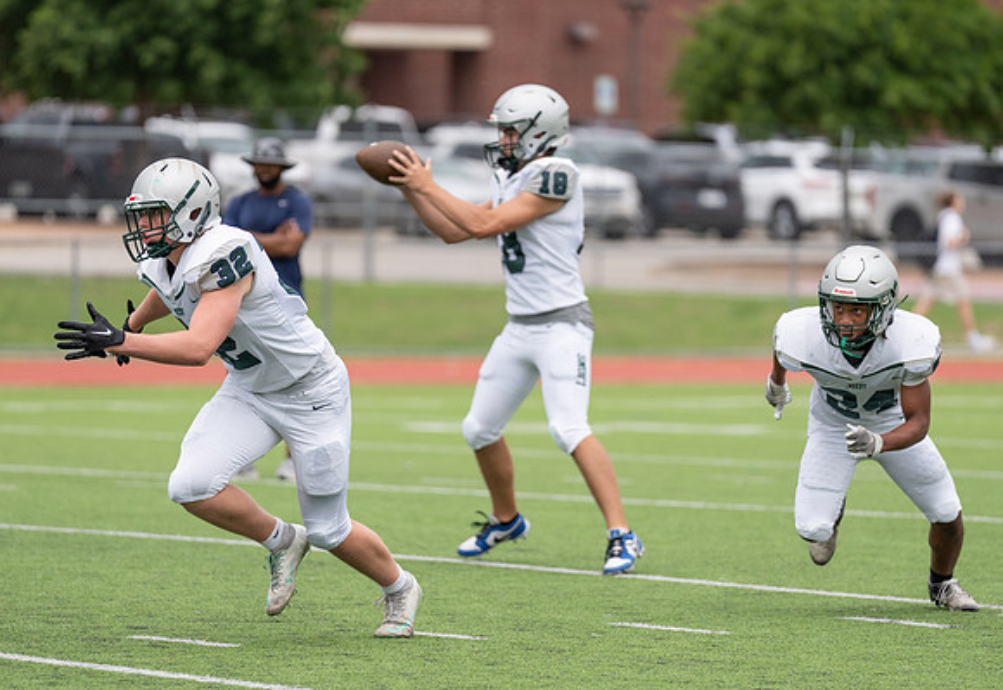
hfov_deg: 7.7
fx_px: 7431
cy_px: 320
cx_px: 517
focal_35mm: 264
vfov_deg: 5.3
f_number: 2.8
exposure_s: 1/1250
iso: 250
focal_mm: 200
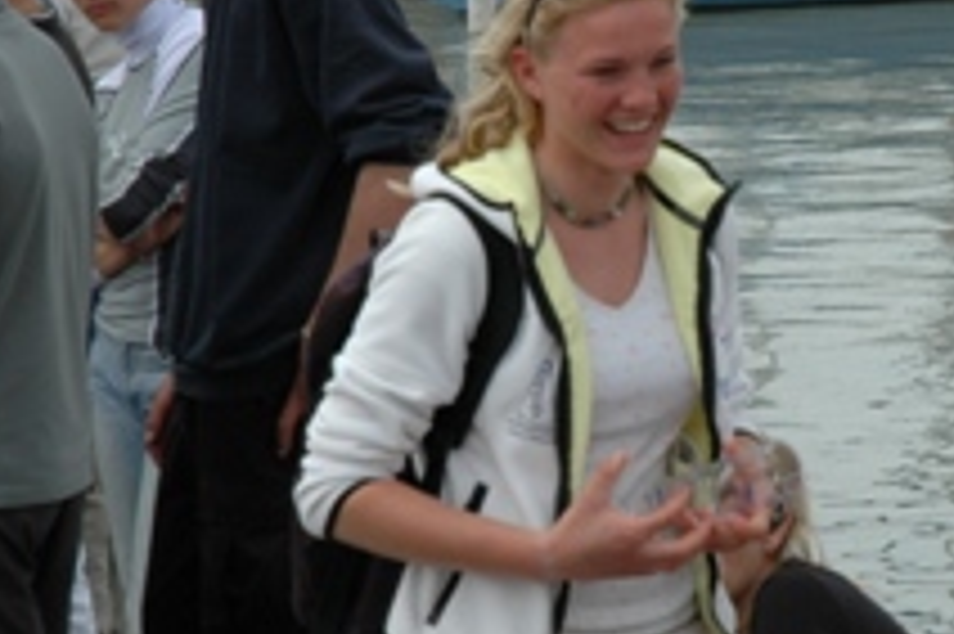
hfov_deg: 6.5
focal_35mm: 317
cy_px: 252
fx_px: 8394
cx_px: 729
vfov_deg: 4.3
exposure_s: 1/320
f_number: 9
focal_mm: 70
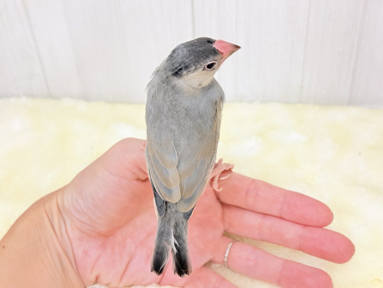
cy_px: 144
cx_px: 192
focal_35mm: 52
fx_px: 575
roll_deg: +3.1
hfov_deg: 36.8
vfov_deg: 28.0
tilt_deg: -36.0
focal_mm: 5.96
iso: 200
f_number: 1.6
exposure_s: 1/33
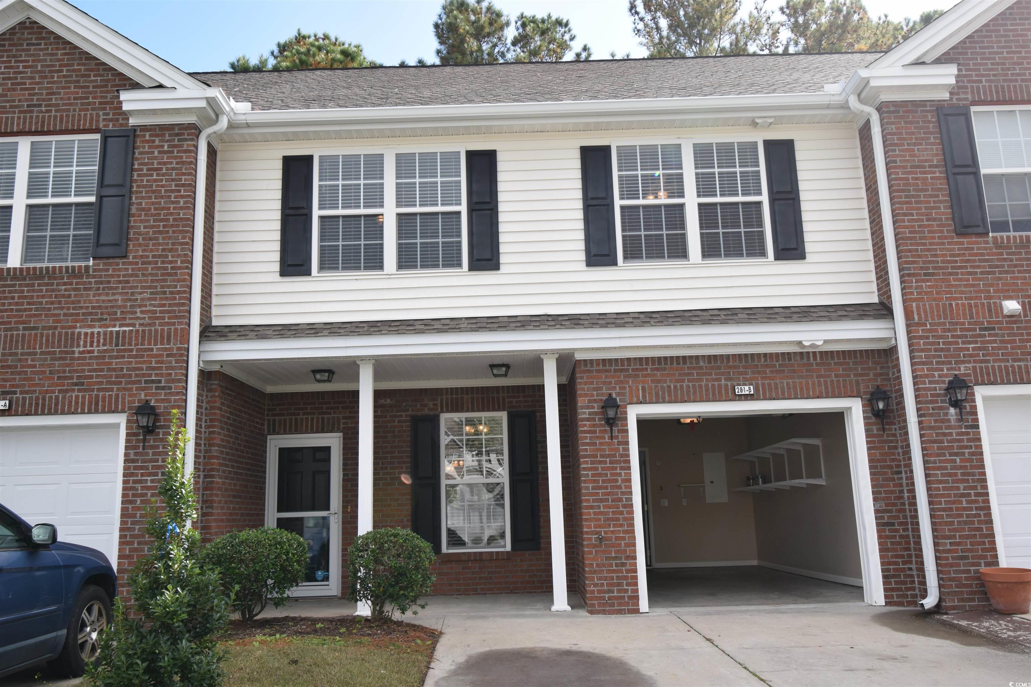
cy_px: 344
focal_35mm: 30
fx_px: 859
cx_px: 516
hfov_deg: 61.9
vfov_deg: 43.6
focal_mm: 20
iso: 220
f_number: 8
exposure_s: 1/250
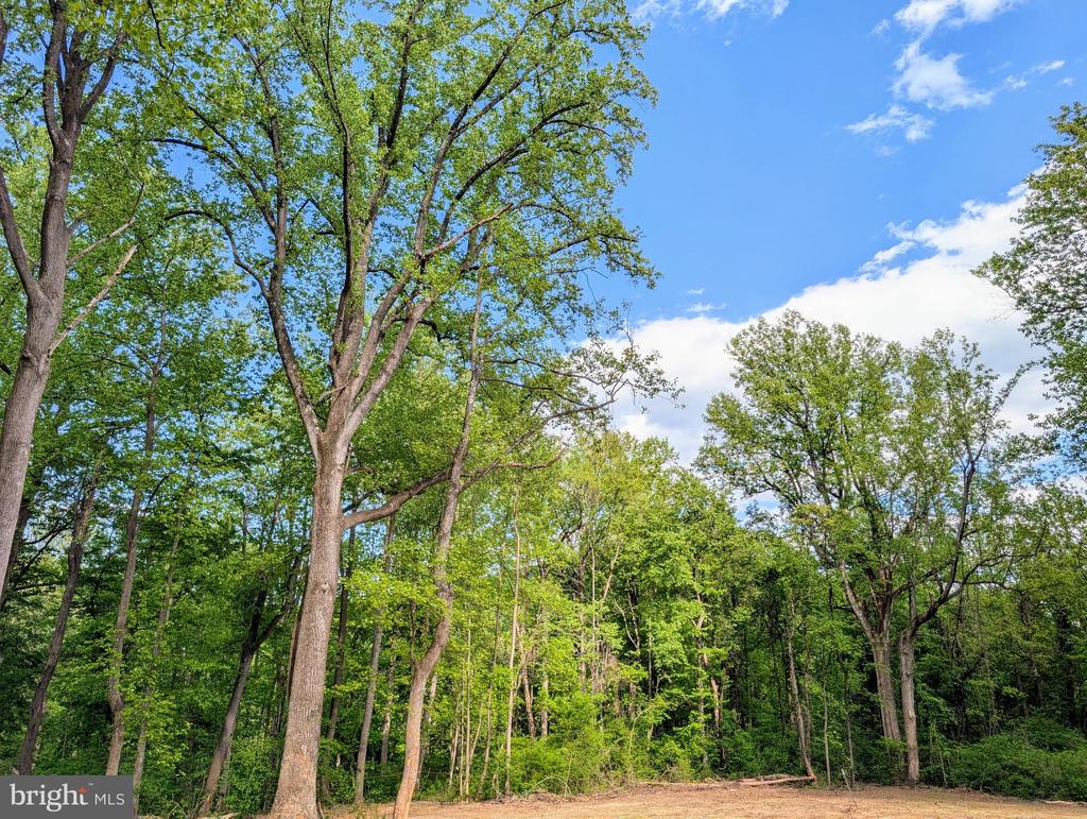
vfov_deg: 56.9
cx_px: 544
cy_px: 410
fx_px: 755
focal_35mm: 24
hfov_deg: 71.5
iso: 22
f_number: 1.68
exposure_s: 1/623
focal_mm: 6.9
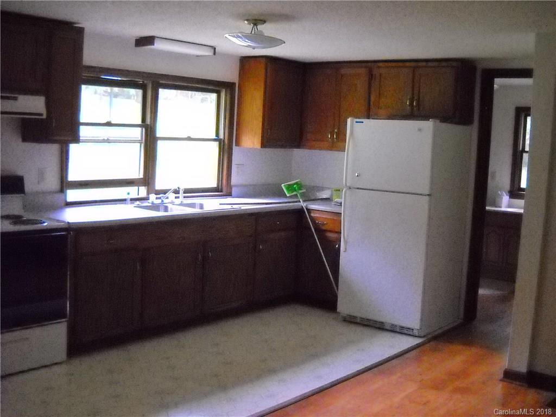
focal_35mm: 41
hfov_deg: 45.8
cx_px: 278
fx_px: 659
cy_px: 208
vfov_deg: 35.1
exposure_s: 1/109
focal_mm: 6.72
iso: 800
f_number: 3.1
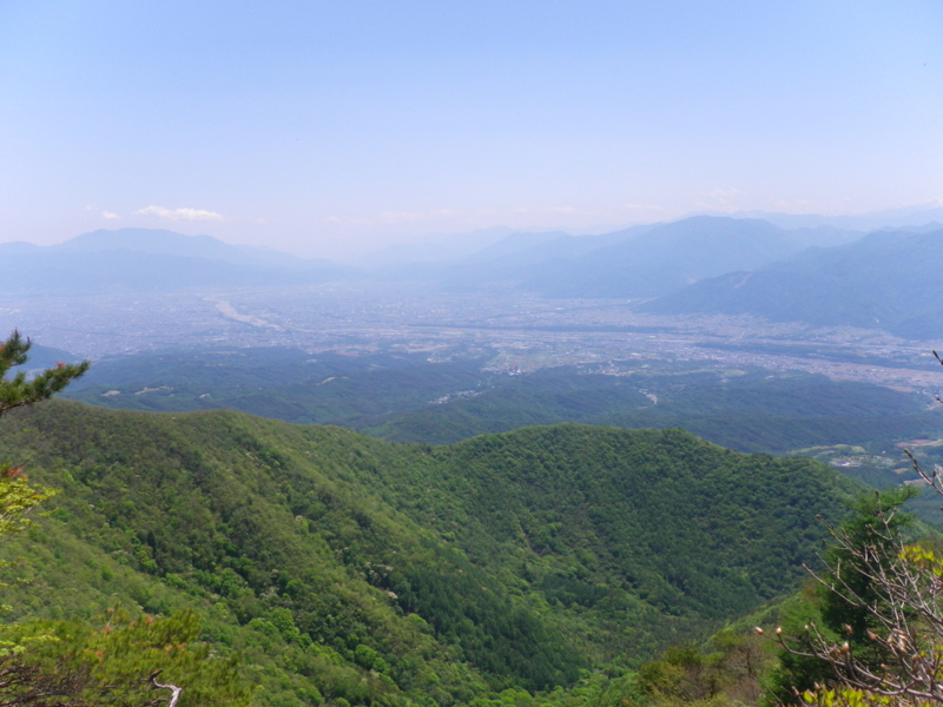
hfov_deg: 52.6
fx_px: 953
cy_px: 354
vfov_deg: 40.7
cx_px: 472
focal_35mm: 35
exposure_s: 1/250
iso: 64
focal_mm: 6.2
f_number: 6.3
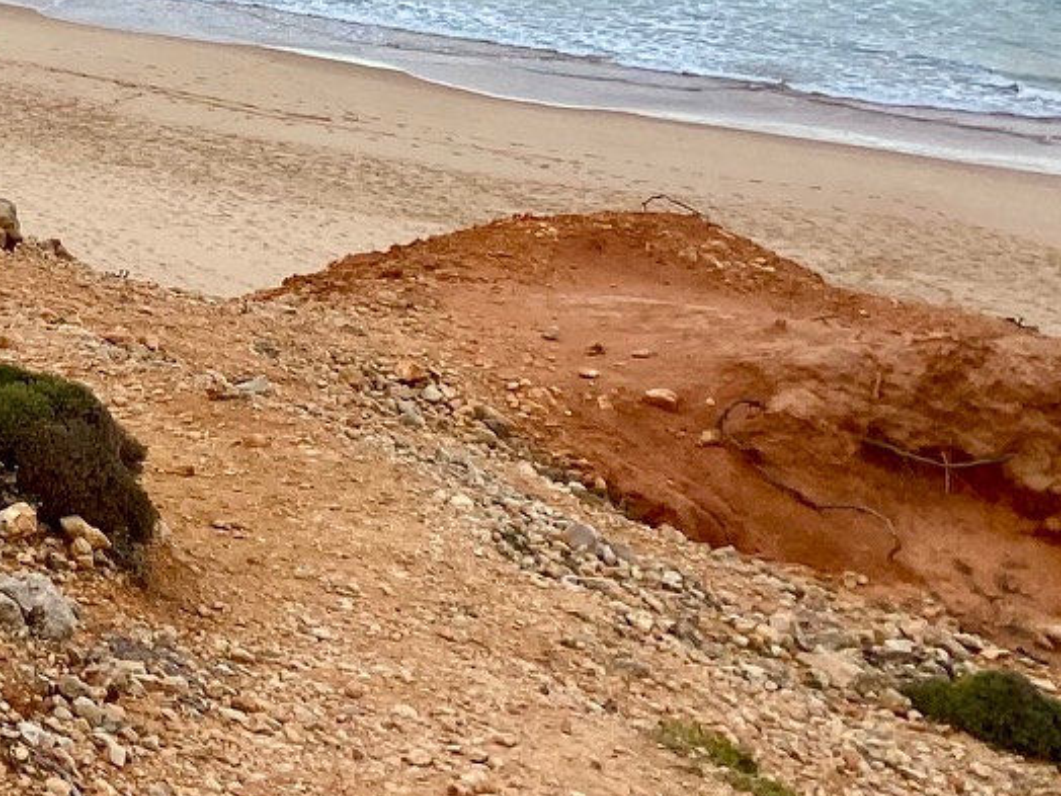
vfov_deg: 13.9
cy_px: -399
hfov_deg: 16.3
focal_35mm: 100
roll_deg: -0.6
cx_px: -899
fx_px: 3065
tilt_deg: -3.6
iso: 32
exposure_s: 1/256
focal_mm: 4.25
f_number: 1.8
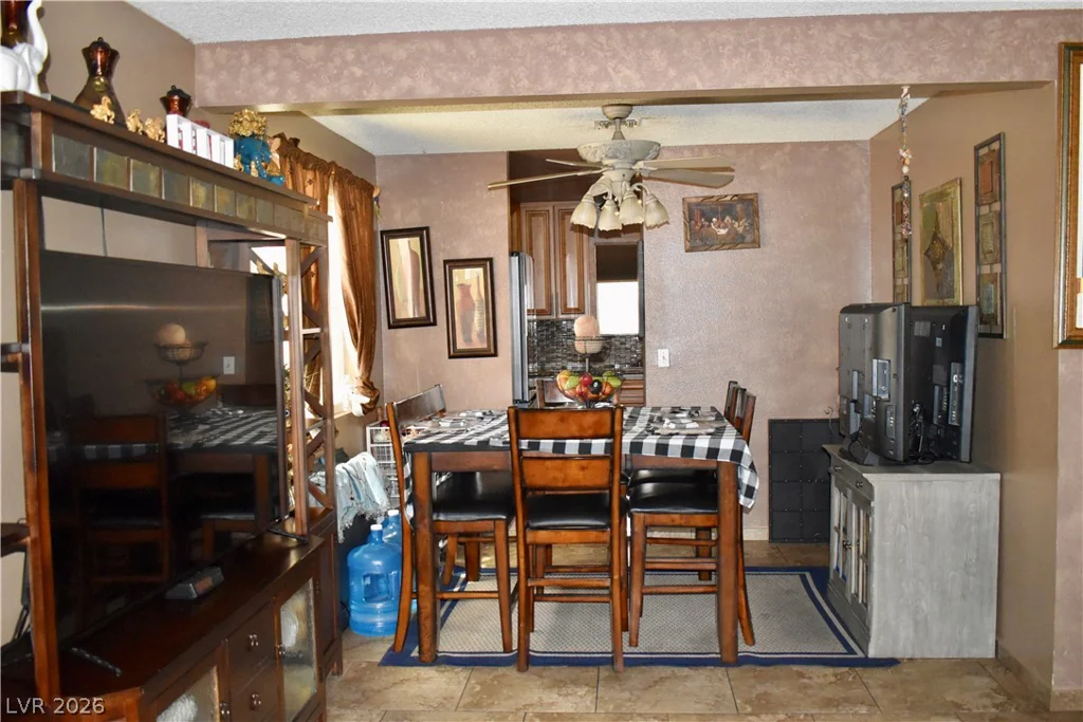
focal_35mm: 33
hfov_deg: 57.2
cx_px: 542
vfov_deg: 40.0
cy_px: 361
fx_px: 993
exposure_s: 1/60
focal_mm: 22
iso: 4000
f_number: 3.8
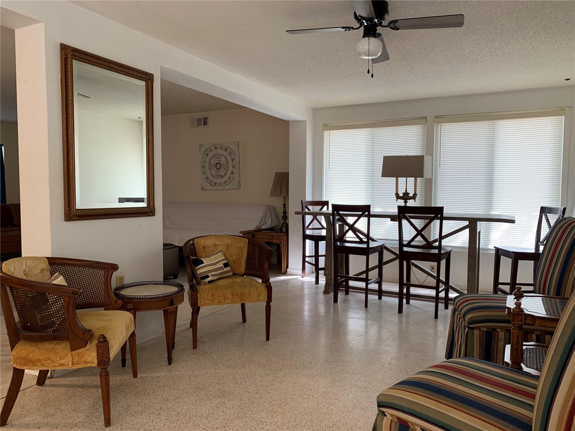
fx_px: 432
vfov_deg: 53.1
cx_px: 288
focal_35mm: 26
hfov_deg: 67.3
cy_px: 216
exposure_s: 1/60
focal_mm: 4.2
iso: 100
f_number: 1.8
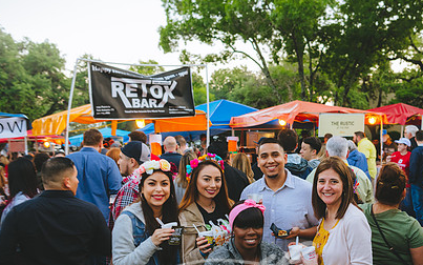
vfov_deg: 27.2
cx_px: 255
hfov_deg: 42.4
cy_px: 181
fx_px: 542
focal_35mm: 47
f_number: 3.5
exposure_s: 1/160
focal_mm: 32
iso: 640
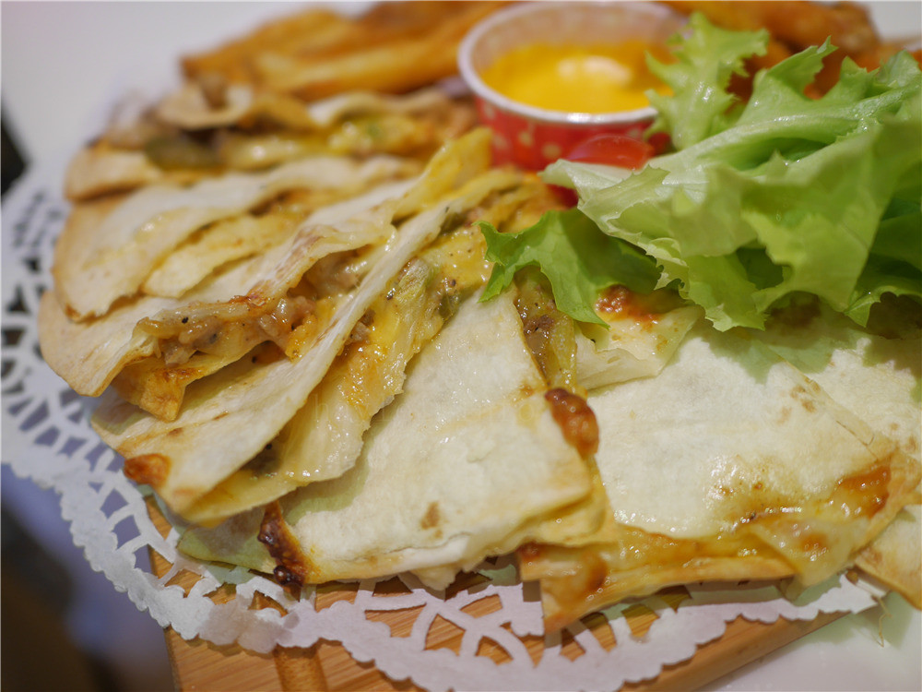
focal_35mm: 30
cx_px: 461
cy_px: 346
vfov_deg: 46.8
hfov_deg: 60.0
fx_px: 799
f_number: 1.8
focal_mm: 15
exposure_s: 1/100
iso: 200
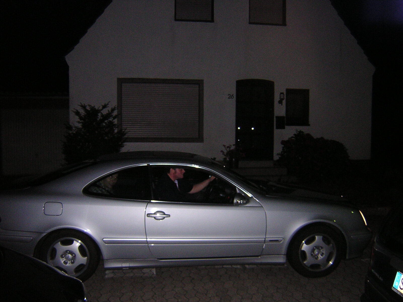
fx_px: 419
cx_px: 202
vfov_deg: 39.7
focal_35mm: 36
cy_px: 151
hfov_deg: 51.4
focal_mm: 4.7
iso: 364
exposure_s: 1/60.1
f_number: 2.6
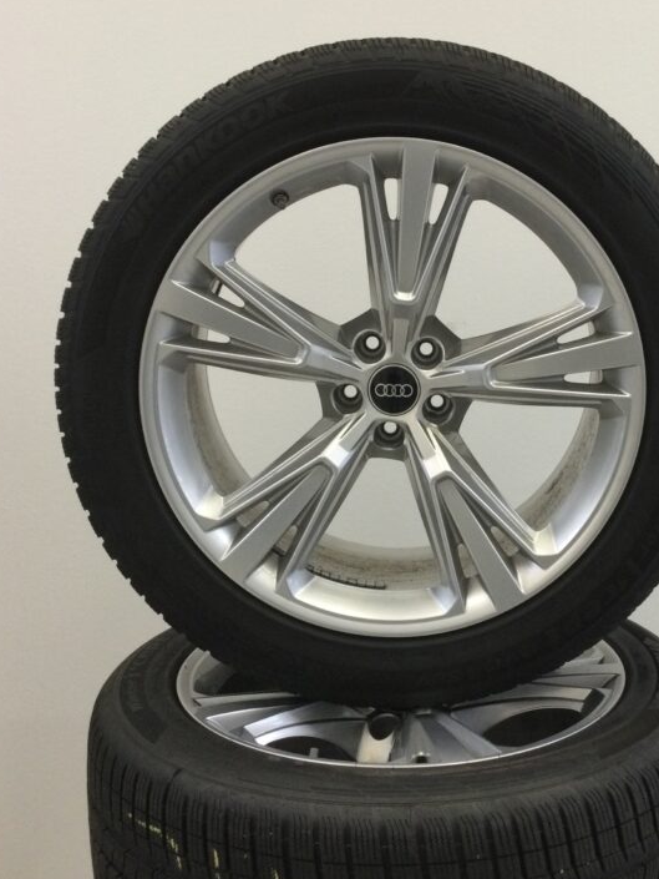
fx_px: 1142
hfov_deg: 32.0
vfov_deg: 42.0
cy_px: 410
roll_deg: +2.3
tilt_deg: -10.2
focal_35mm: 45
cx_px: 422
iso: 100
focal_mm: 3.3
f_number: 2.4
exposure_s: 1/33
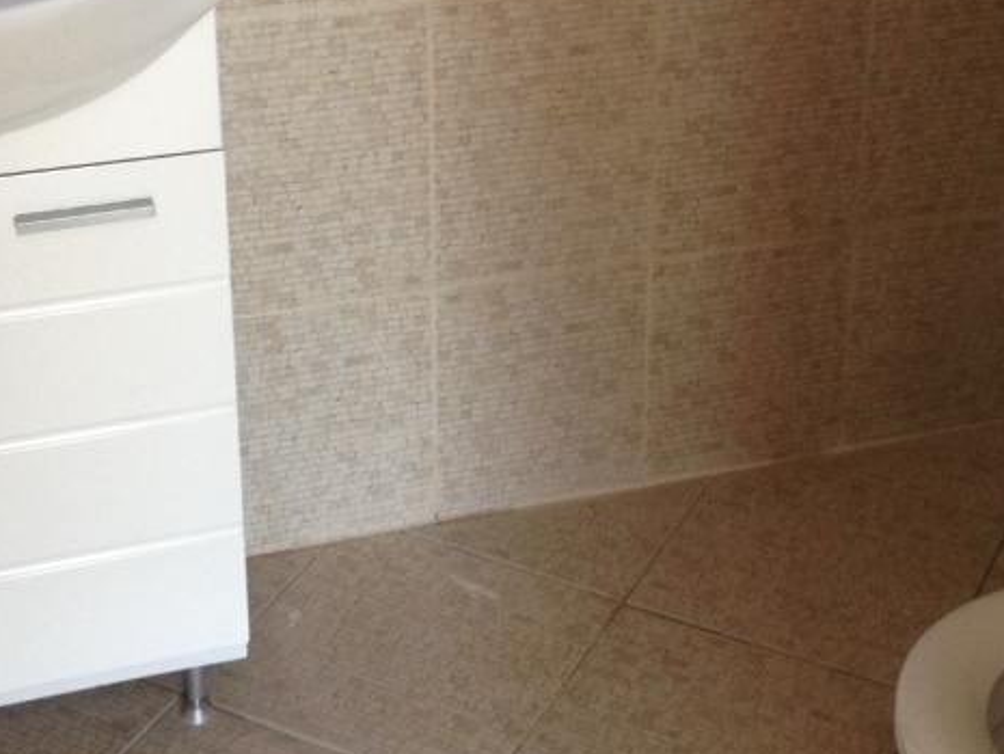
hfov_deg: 25.3
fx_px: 2234
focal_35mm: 77
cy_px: 108
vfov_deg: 18.9
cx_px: 544
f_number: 2.4
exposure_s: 1/20
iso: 100
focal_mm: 4.28
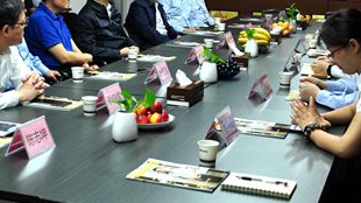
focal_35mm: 73
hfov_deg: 28.6
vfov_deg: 16.4
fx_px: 698
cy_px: 47
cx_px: 94
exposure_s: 1/30
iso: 560
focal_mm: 24
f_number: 3.8
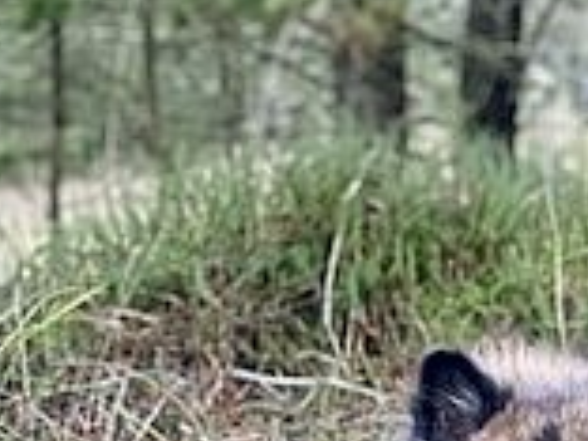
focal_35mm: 200
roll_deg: +2.2
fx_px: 3397
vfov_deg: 7.4
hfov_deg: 9.8
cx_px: 528
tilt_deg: -7.3
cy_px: 565
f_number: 2
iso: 250
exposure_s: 1/86
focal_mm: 6
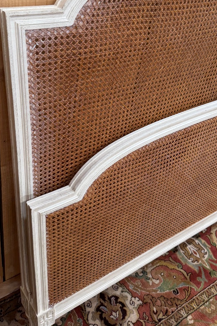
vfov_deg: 52.8
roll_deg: -11.7
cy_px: 132
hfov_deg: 36.9
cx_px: 109
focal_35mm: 36
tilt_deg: -37.1
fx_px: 325
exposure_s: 1/100
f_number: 1.78
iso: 160
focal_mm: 6.76
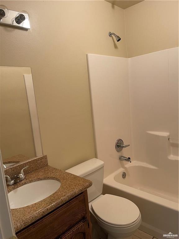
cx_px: 90
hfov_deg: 53.1
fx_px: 179
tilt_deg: -9.6
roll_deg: +5.5
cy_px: 120
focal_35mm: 26
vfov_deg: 67.3
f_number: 1.6
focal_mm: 5.1
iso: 80
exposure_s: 1/60
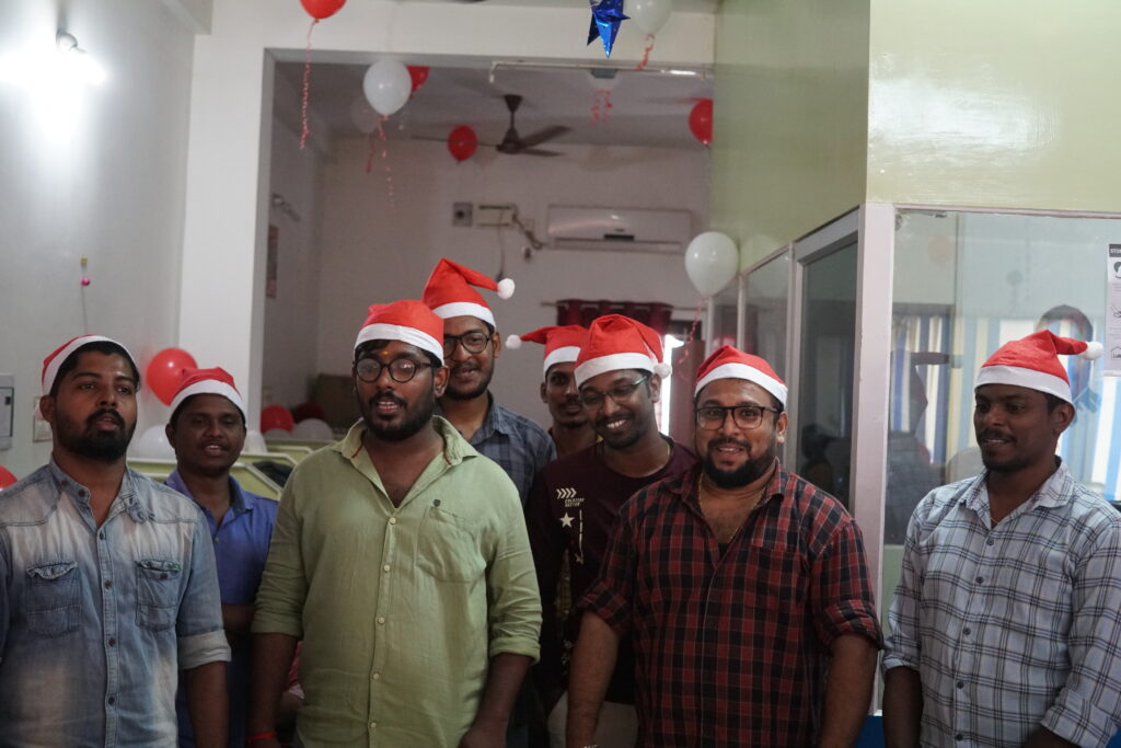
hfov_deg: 43.6
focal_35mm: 45
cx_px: 560
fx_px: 1401
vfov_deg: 29.9
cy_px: 374
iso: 3200
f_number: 2.8
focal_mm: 30
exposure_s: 1/160
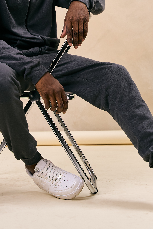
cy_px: -6
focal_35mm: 127
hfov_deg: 10.8
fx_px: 807
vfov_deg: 15.8
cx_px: 84
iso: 500
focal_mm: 60.8
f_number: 5.6
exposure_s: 1/125
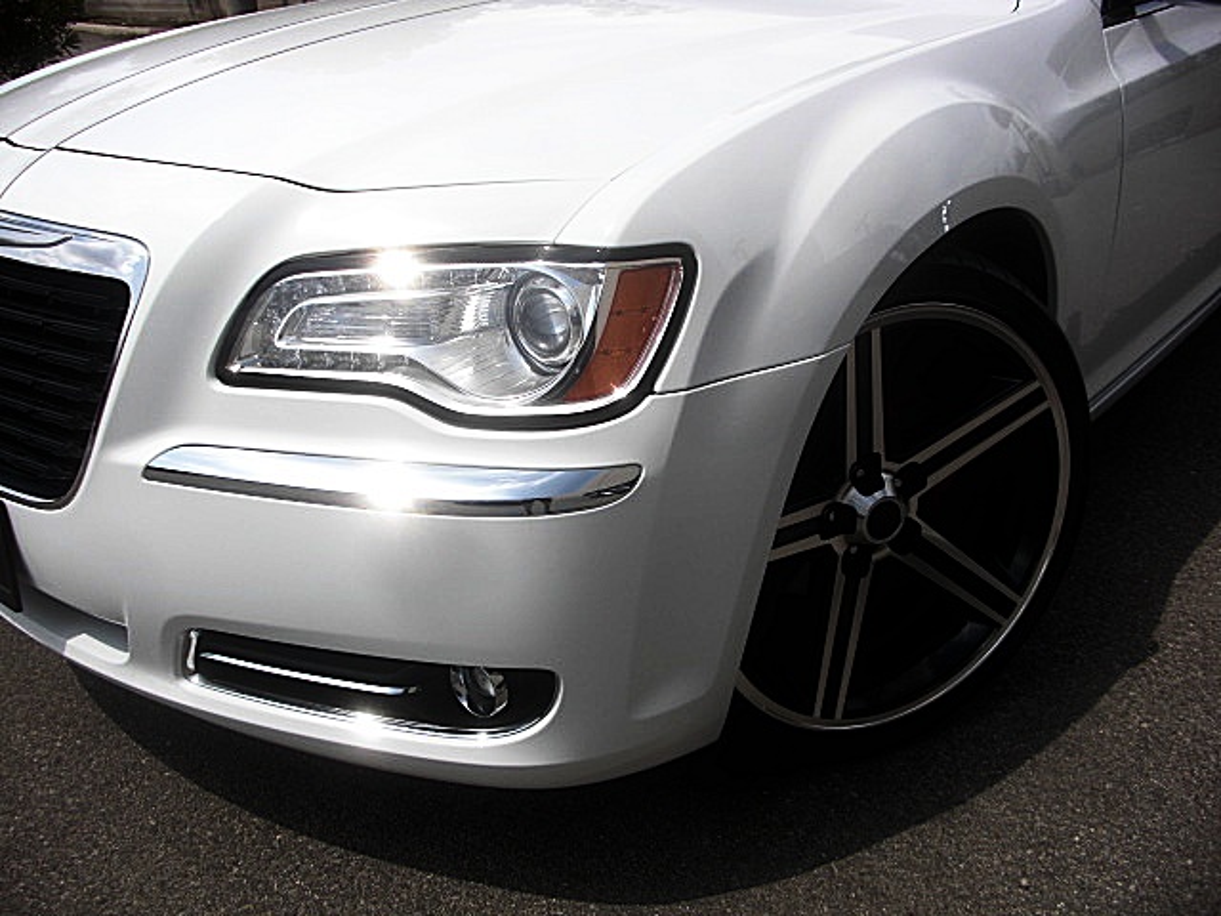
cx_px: 610
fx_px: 1270
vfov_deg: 39.7
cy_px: 458
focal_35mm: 36
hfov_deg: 51.4
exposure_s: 1/160
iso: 50
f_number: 7.9
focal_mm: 6.3
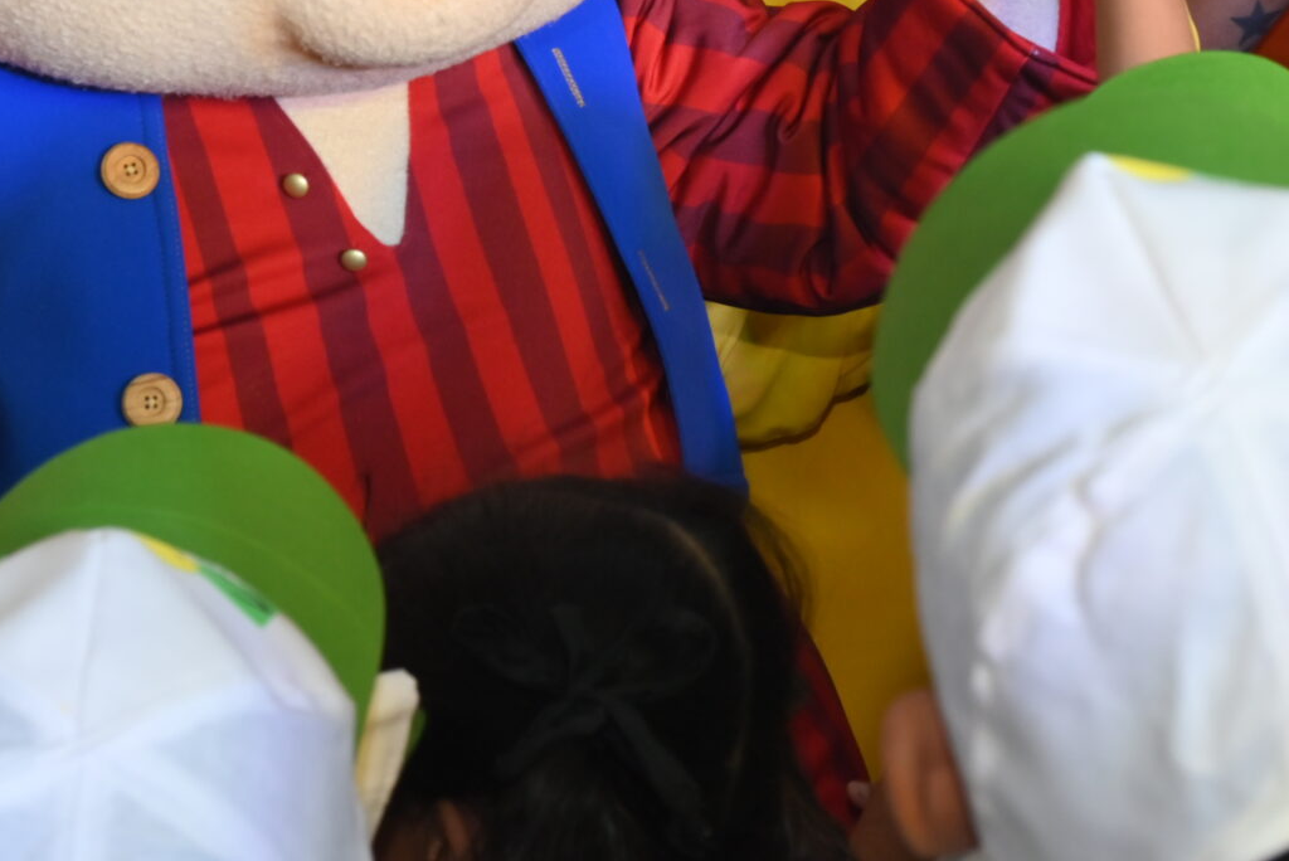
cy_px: -178
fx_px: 3941
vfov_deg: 12.2
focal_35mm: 110
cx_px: 765
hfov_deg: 18.6
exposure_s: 1/125
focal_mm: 44
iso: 640
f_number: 7.1
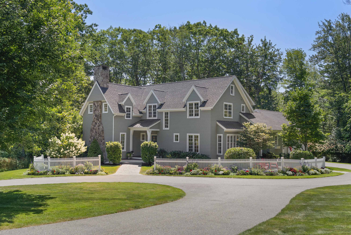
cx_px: 176
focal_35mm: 34
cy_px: 118
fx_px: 332
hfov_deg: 55.8
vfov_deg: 38.9
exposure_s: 1/1000
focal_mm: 34
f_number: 7.1
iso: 320
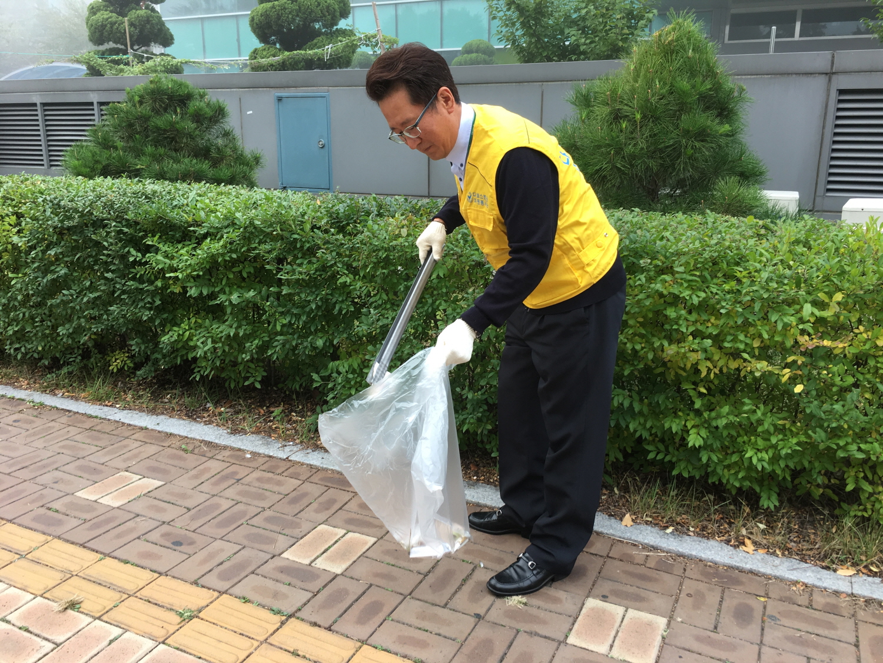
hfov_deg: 61.7
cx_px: 442
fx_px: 740
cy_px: 332
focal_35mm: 29
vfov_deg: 48.2
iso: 25
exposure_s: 1/60
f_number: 2.2
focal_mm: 4.15
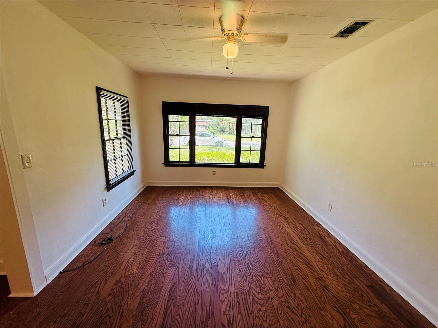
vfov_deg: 85.7
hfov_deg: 102.1
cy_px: 164
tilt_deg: -12.7
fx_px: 177
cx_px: 219
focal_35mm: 14
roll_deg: -2.0
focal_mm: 2.22
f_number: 2.2
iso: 100
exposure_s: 1/120
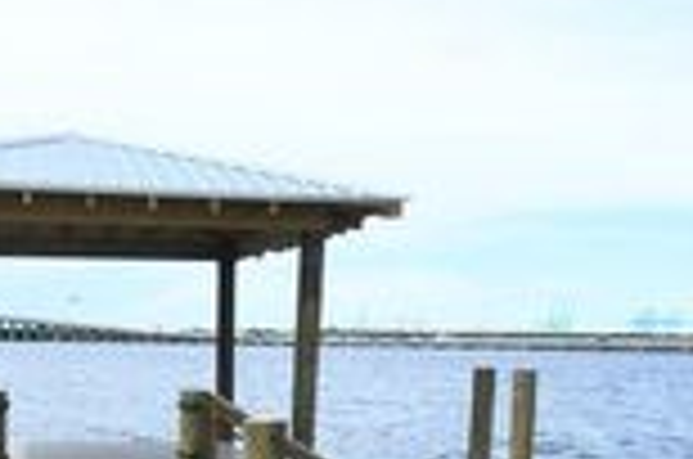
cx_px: 238
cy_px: 461
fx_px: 999
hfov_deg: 37.9
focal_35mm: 52
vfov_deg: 24.7
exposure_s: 1/160
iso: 125
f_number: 8
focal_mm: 11
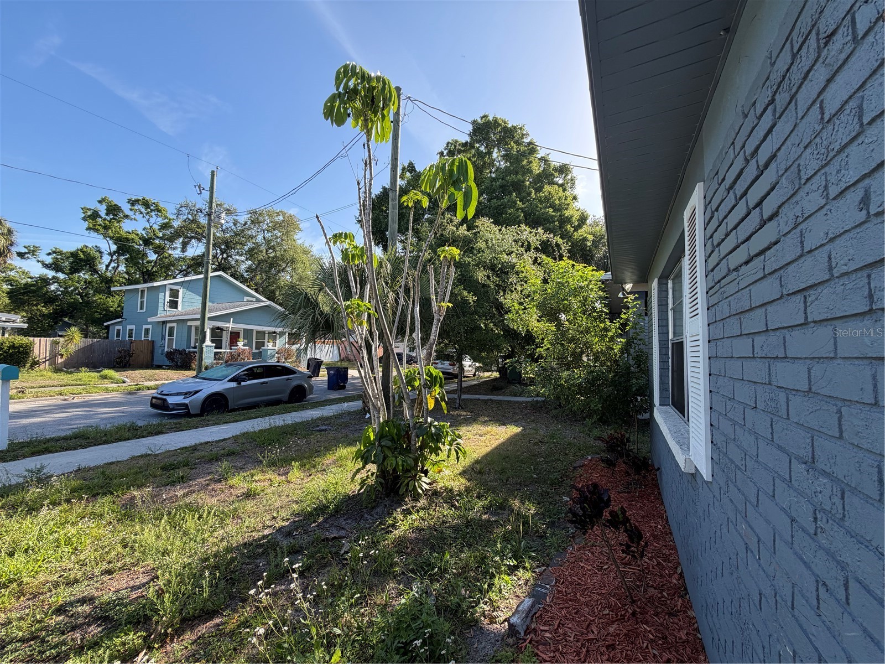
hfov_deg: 102.1
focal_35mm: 14
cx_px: 442
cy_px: 332
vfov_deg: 85.7
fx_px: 358
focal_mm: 2.22
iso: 40
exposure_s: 1/502
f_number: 2.2
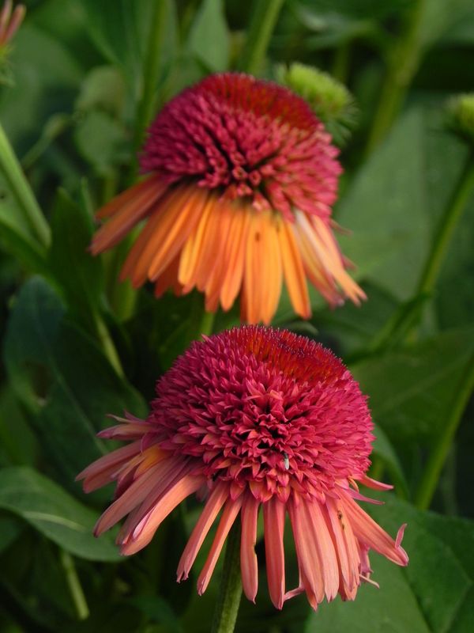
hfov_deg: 7.0
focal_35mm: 212
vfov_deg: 9.3
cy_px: 316
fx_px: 3871
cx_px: 237
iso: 160
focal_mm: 37.7
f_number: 5
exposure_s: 1/400
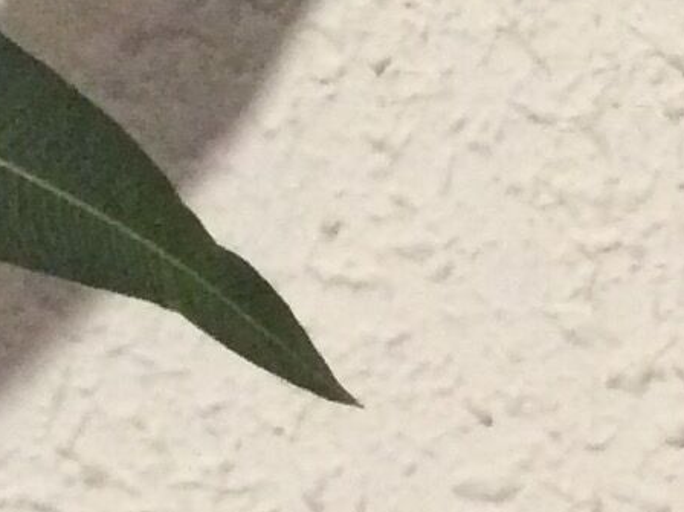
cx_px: 447
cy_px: 975
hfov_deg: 10.7
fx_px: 3652
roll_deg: +1.4
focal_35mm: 185
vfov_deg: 7.7
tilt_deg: -15.2
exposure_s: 1/20
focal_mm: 3.3
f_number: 2.4
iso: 320
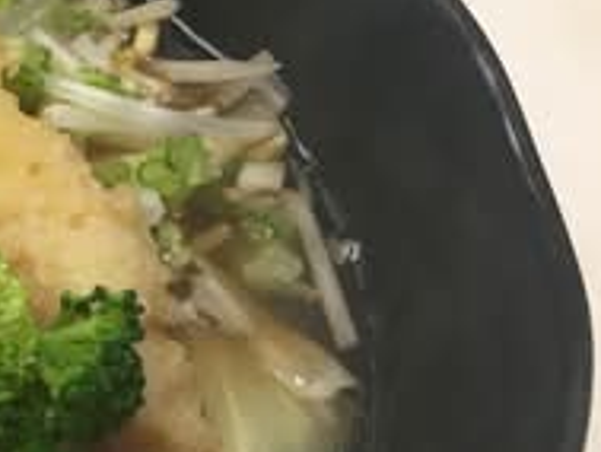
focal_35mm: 90
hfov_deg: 19.3
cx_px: -270
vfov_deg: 16.4
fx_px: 1564
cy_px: 277
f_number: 2.2
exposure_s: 1/30
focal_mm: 4.15
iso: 25
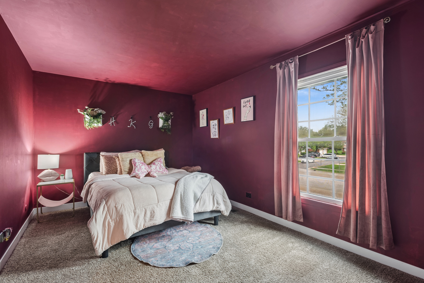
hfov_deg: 93.3
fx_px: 200
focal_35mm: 17
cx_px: 212
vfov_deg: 70.5
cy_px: 142
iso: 400
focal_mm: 17
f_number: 8
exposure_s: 1/2.5
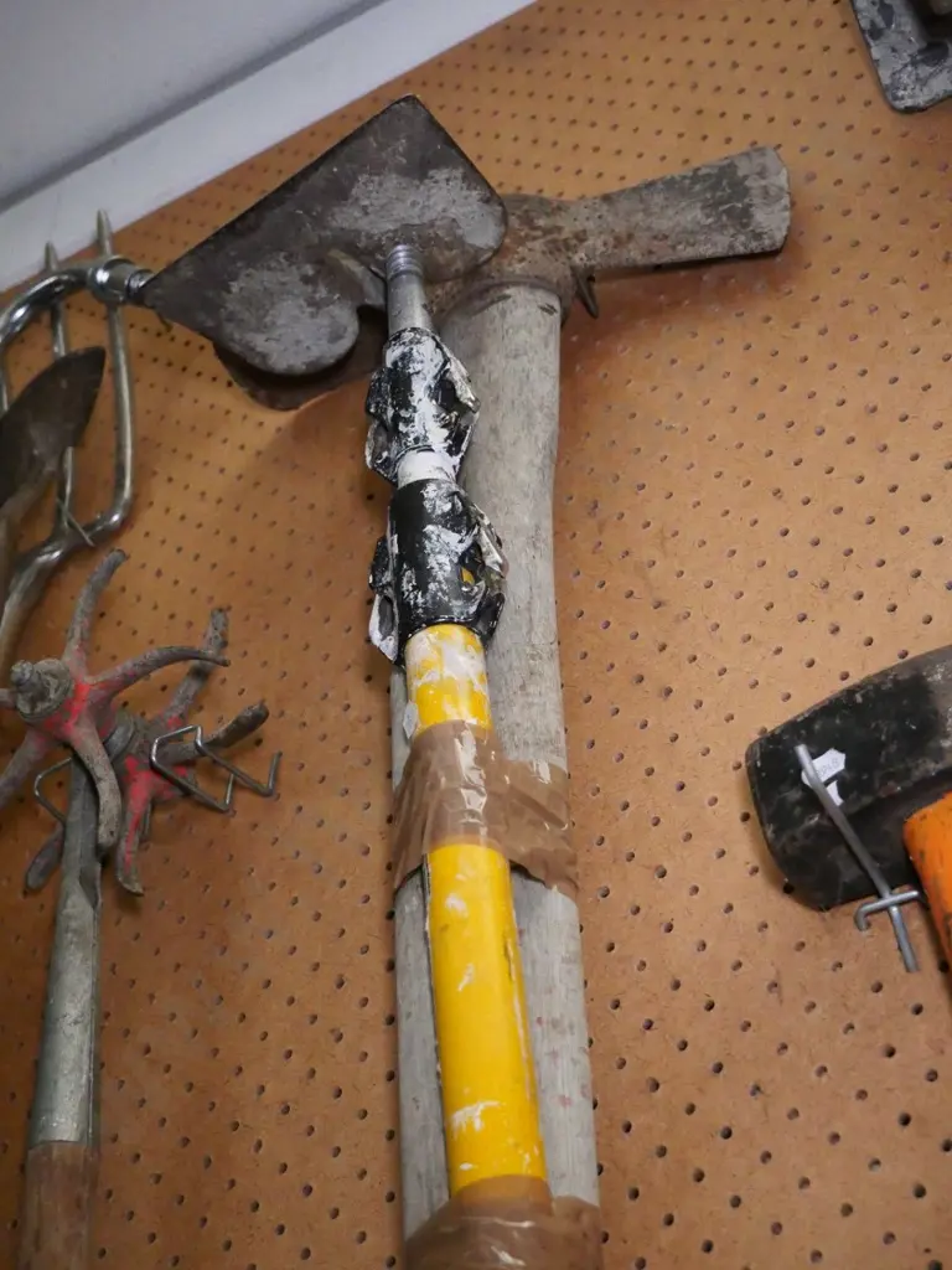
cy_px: 635
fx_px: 1687
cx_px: 476
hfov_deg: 31.5
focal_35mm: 46
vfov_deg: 41.2
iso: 6400
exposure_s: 1/500
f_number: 4.3
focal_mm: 23
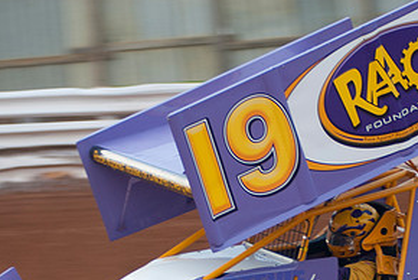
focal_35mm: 240
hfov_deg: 8.6
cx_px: 255
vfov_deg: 5.7
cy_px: 276
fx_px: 2789
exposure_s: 1/400
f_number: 2.8
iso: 250
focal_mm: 80
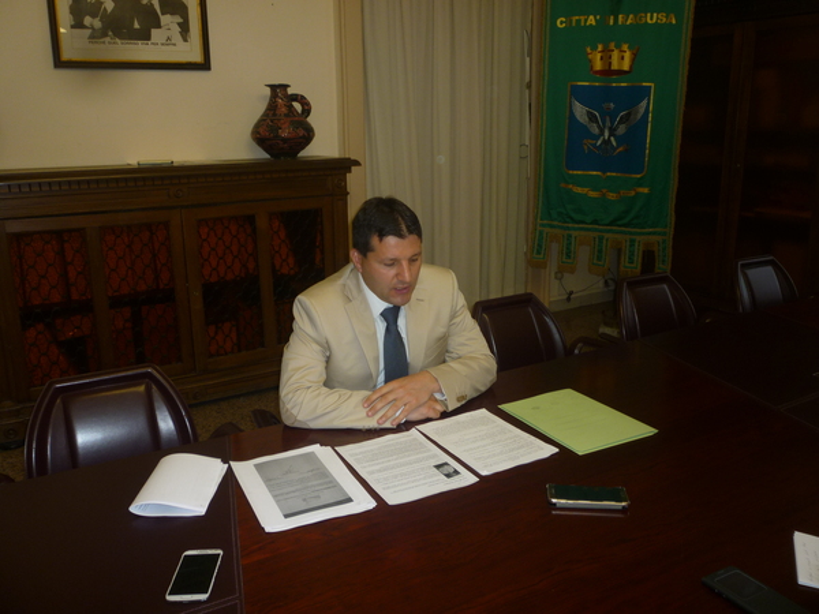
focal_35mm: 29
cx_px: 410
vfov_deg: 48.2
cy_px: 307
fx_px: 686
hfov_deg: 61.7
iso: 100
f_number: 3.3
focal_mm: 5.2
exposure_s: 1/30
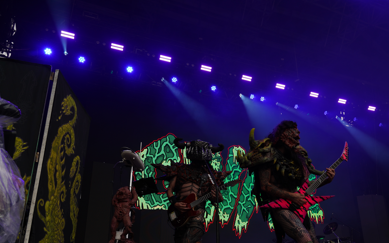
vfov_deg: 34.9
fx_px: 382
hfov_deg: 53.1
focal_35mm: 36
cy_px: 170
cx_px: 256
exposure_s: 1/100
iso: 100
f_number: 6.3
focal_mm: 24
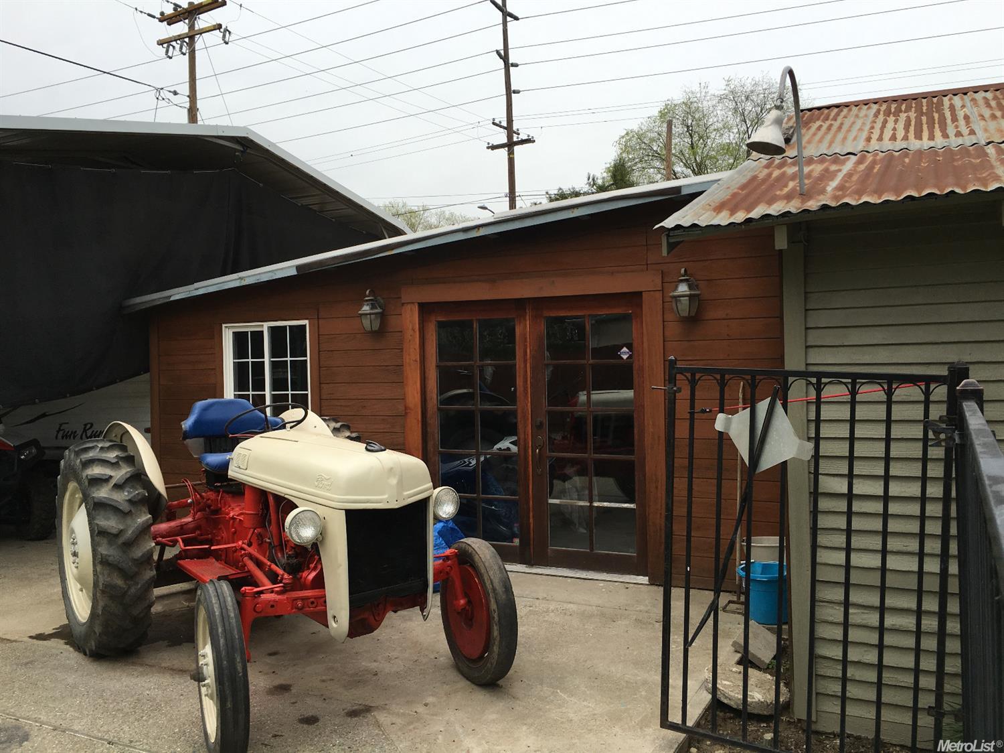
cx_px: 502
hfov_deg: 61.7
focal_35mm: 29
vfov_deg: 48.2
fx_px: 841
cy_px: 376
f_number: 2.2
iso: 25
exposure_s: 1/194
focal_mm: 4.15
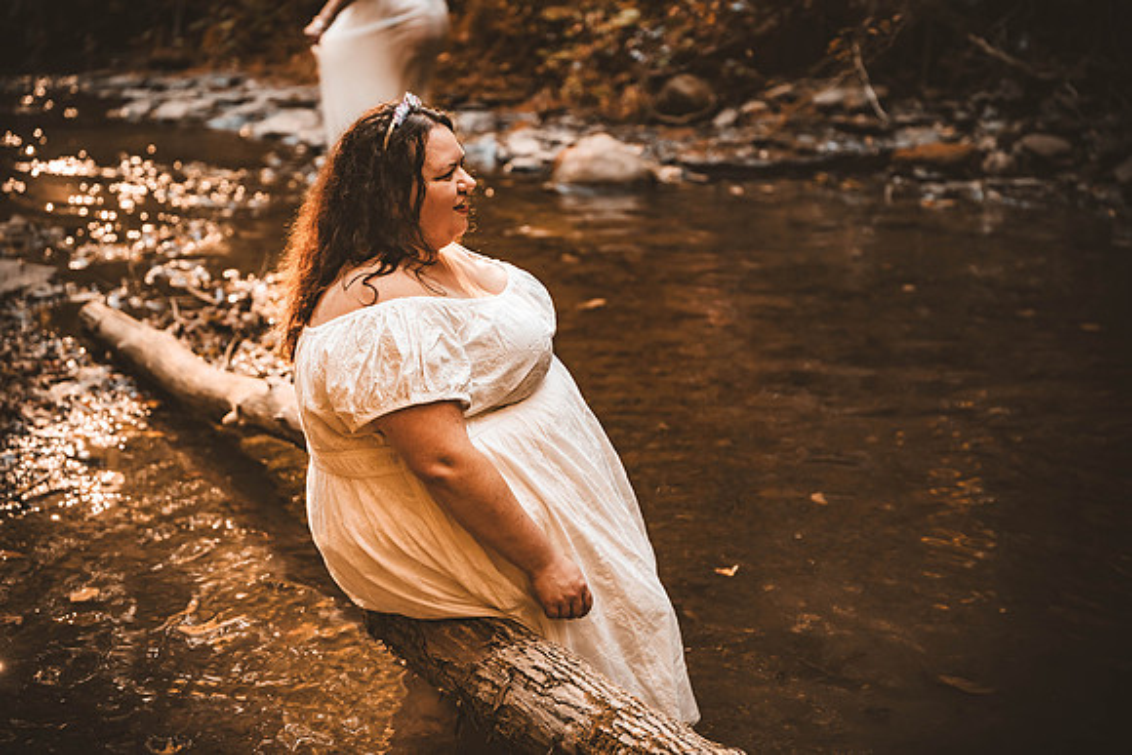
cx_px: 566
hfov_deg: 28.8
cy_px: 378
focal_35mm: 70
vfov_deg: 19.5
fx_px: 2202
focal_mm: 70
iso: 1000
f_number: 2.8
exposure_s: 1/400
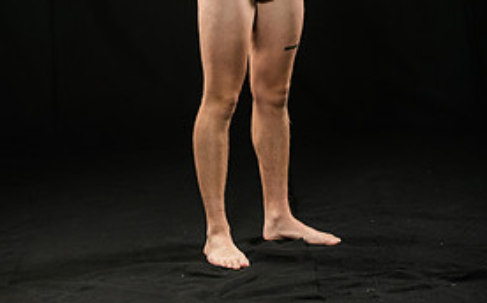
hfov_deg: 13.3
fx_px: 2095
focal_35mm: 158
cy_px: -92
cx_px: 263
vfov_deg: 8.2
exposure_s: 1/250
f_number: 5.6
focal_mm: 95
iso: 320
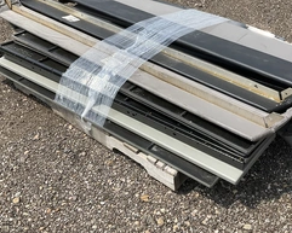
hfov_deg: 39.3
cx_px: 183
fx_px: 406
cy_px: 81
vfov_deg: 31.9
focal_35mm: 47
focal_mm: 3
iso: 25
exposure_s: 1/1451
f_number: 1.8
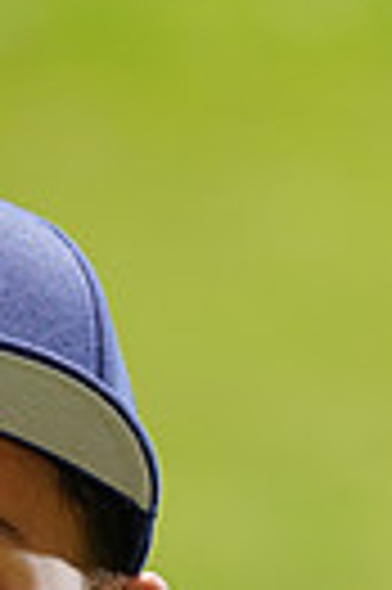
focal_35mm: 1186
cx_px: -151
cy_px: 1243
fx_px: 19421
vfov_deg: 1.7
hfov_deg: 1.2
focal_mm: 268
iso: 100
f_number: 7.1
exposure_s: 1/250
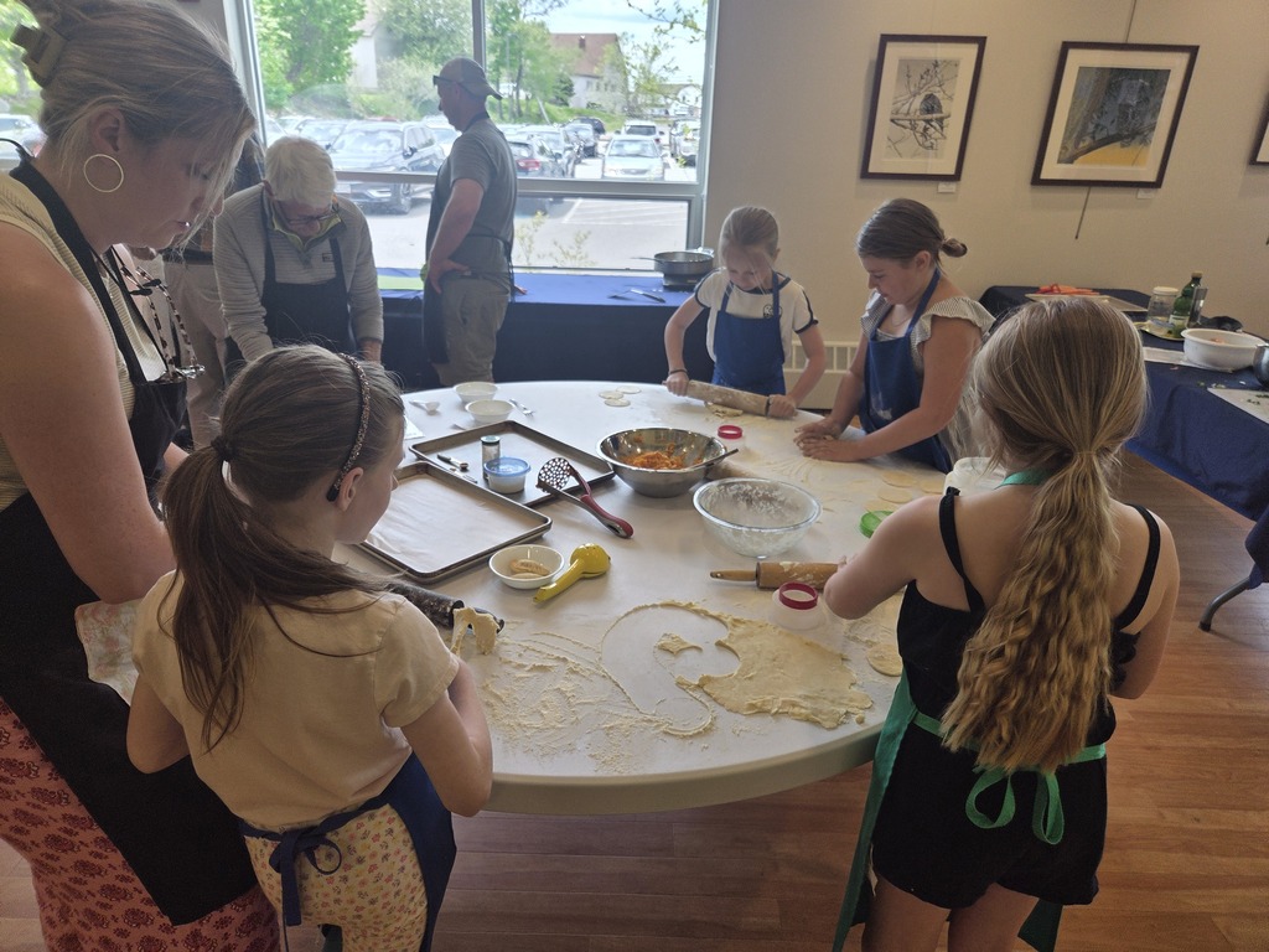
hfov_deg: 73.9
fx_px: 843
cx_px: 634
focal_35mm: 23
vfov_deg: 58.9
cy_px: 476
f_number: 1.8
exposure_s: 1/180
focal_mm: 5.4
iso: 32
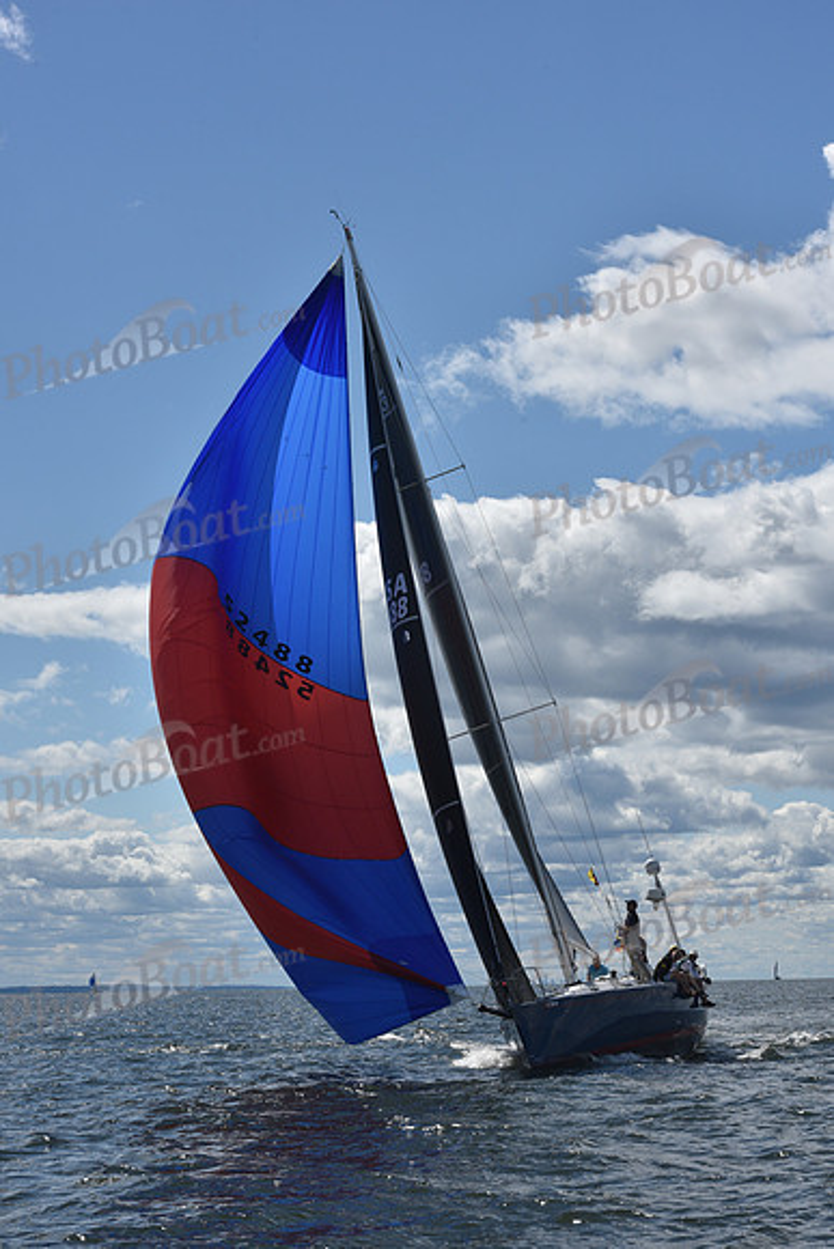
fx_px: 2431
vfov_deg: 28.8
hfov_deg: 19.5
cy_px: 624
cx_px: 417
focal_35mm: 70
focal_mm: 70
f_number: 13
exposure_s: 1/800
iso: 250
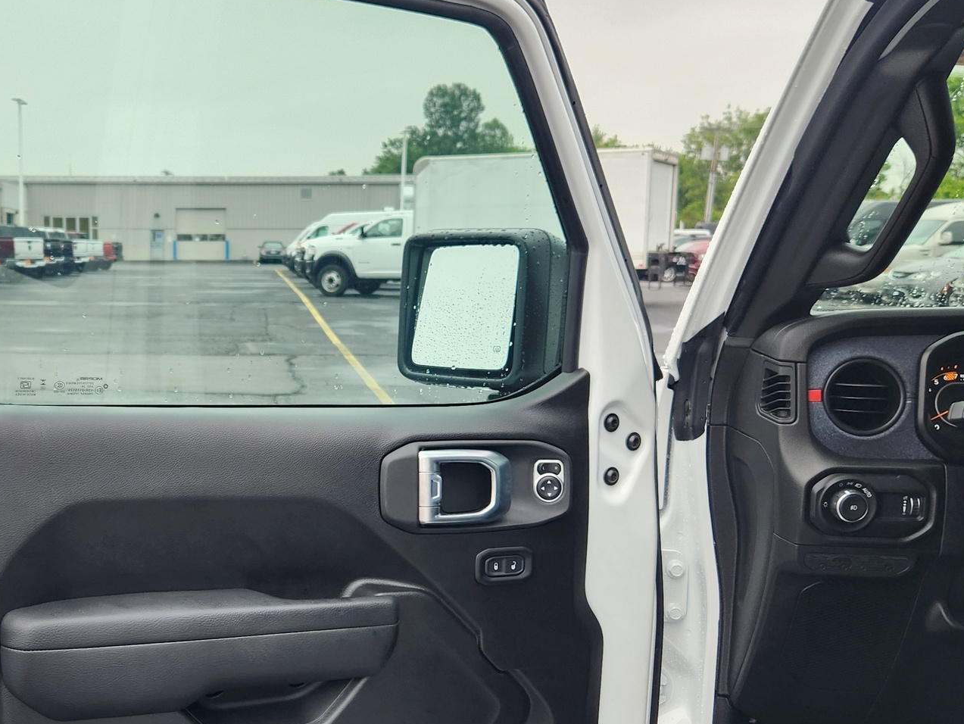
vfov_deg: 38.4
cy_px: 463
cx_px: 307
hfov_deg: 49.1
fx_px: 1031
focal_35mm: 37
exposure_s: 1/180
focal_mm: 5.4
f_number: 1.8
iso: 80
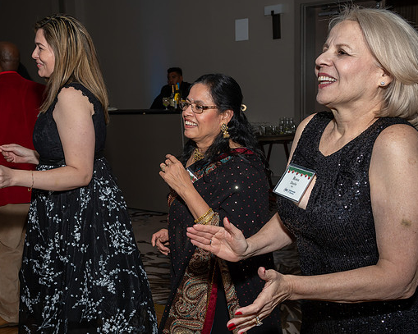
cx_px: 160
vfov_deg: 33.4
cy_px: 175
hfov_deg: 40.9
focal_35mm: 45
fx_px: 557
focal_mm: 24
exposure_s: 1/250
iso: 400
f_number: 6.3
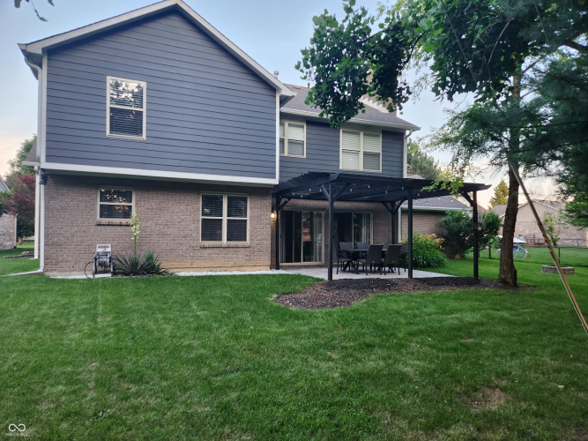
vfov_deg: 58.9
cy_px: 220
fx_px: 391
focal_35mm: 23
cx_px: 294
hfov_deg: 73.9
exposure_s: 1/120
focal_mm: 5.4
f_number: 1.8
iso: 160
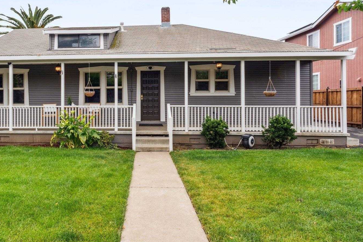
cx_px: 124
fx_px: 262
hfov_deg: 67.6
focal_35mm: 26
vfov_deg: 48.6
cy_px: 78
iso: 400
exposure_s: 1/160
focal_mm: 17
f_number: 16
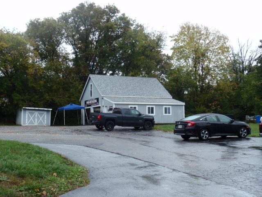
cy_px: 98
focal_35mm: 48
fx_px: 363
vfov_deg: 30.3
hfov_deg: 39.7
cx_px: 131
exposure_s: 1/125
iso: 64
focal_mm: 8.69
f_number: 4.2
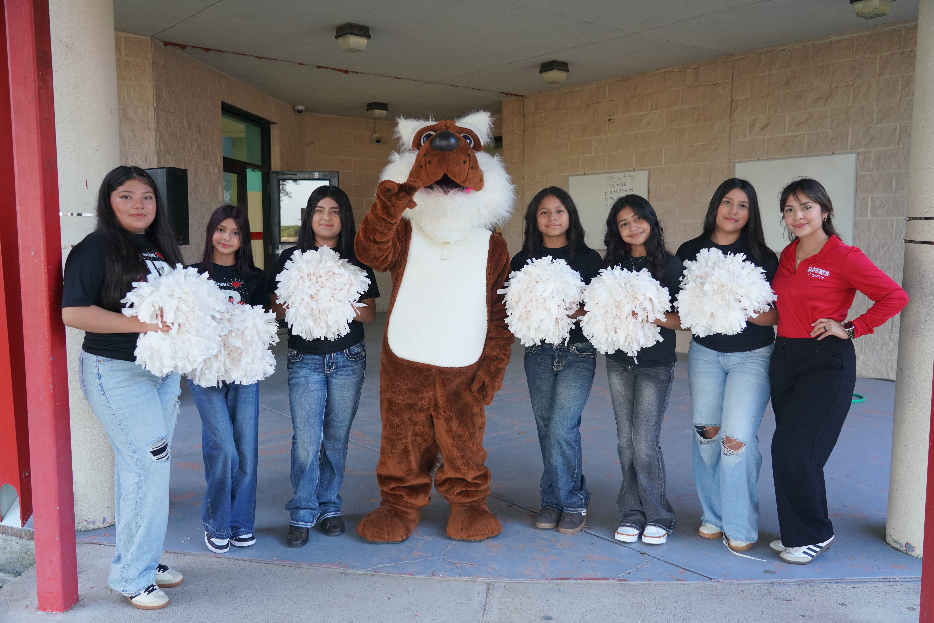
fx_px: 778
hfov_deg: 61.9
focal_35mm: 30
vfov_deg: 43.6
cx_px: 467
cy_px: 312
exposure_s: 1/160
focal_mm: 30
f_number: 4
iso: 1000
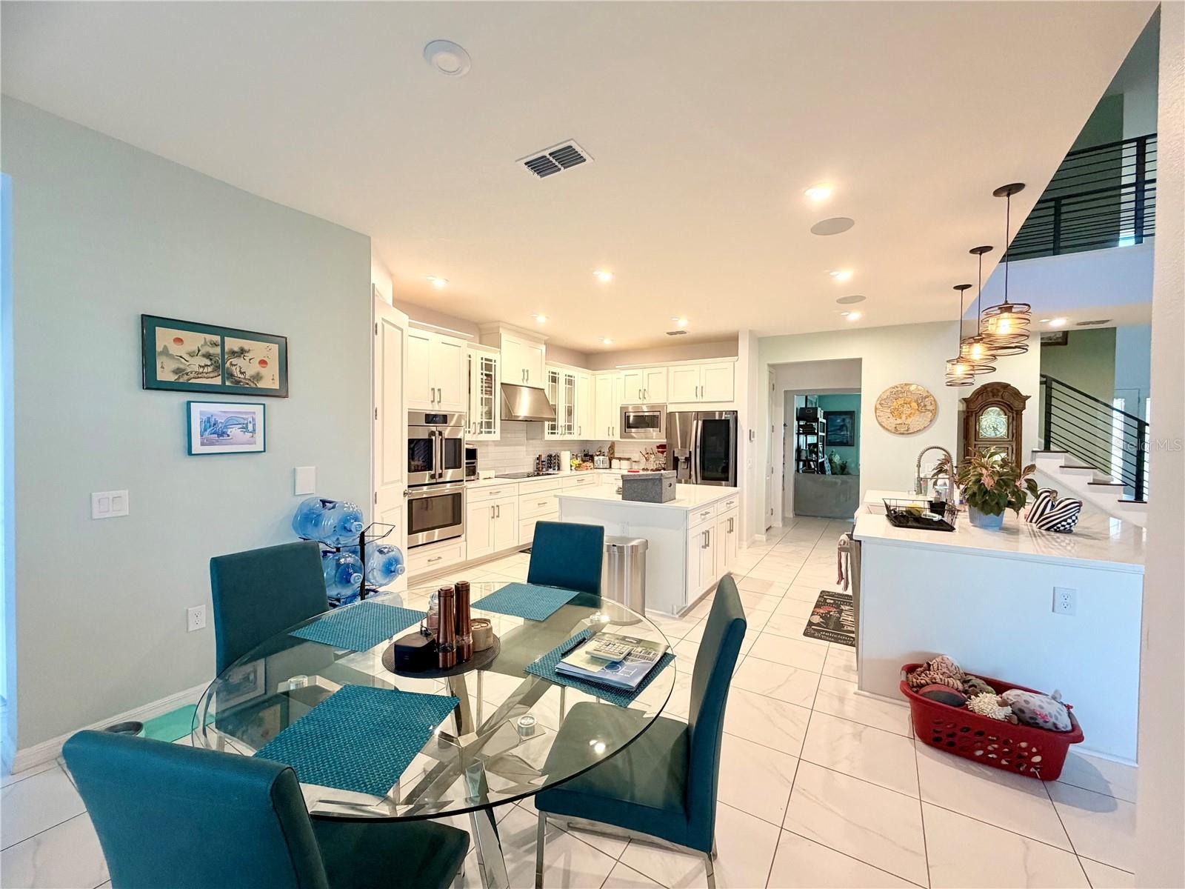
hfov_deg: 102.1
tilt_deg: -1.6
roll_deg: -0.7
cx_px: 592
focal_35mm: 14
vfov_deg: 85.7
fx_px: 479
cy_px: 444
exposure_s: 1/60
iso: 250
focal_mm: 2.22
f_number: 2.2
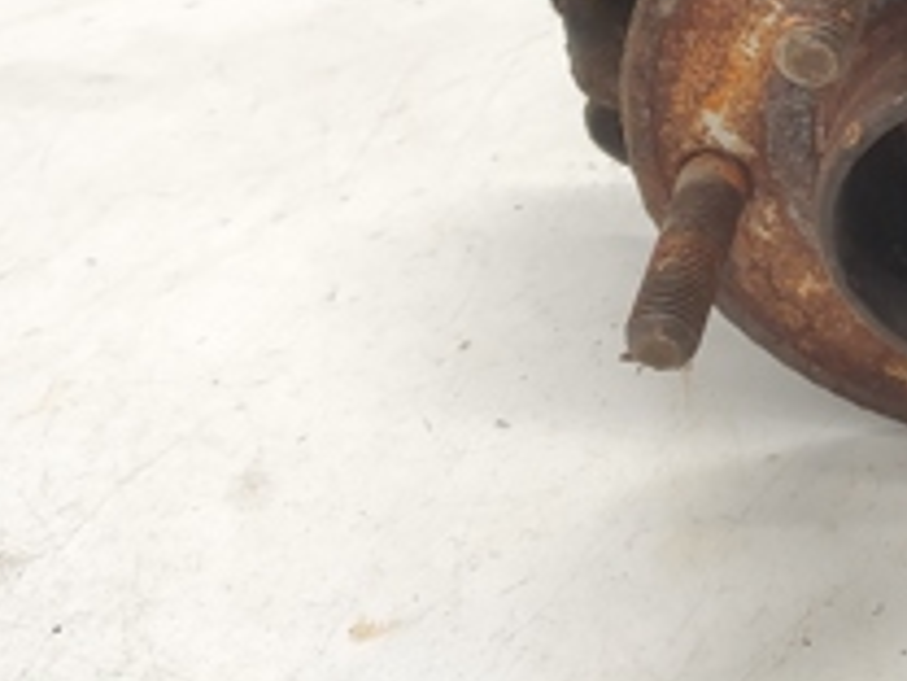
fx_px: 2018
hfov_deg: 23.9
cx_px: 959
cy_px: -340
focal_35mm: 77
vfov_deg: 17.3
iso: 198
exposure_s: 1/100
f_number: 1.89
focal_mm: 5.43
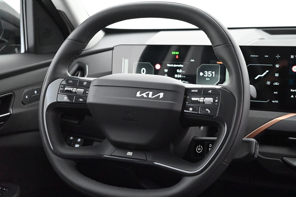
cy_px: 98
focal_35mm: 44
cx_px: 148
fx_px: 362
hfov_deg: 44.5
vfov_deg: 30.5
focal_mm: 44
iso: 16000
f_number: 6
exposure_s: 1/60
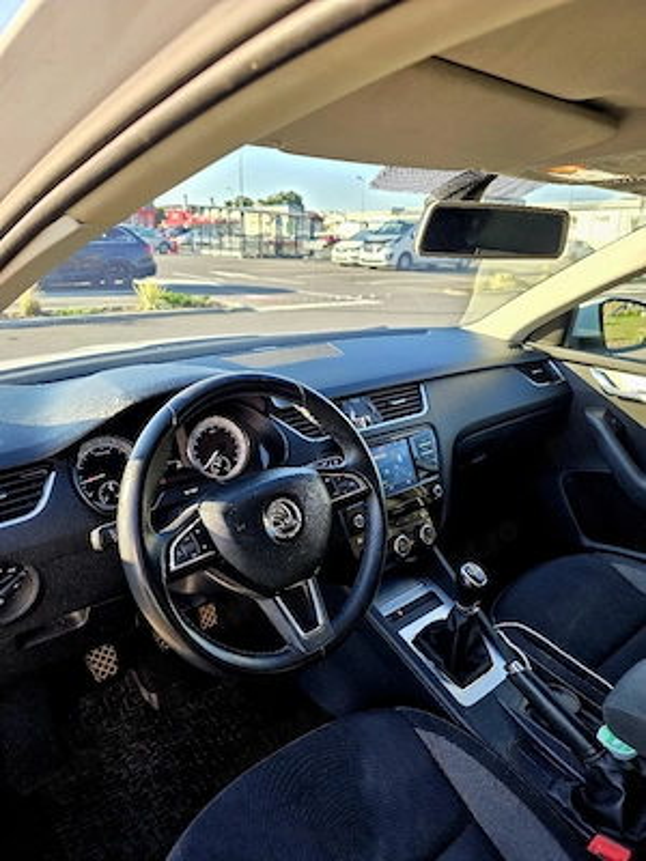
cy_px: 430
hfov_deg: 58.9
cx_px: 323
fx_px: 572
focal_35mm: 23
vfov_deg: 73.9
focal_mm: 6.3
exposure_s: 1/182
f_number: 1.7
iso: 40
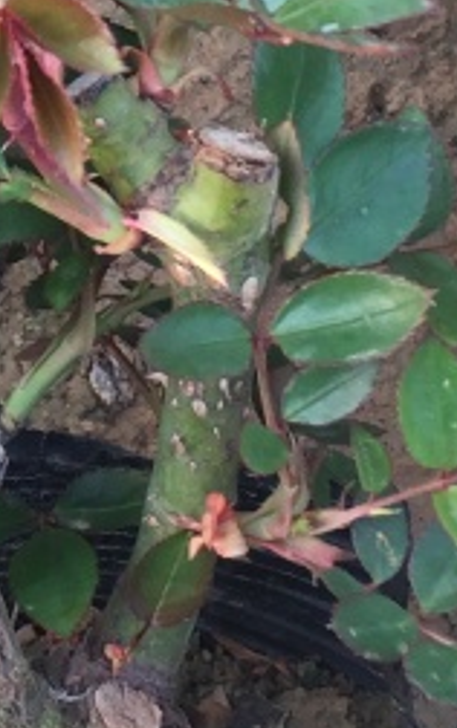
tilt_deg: -64.5
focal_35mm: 130
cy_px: -48
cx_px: 55
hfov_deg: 10.1
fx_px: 2585
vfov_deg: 15.7
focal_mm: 4.15
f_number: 2.2
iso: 50
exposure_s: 1/100
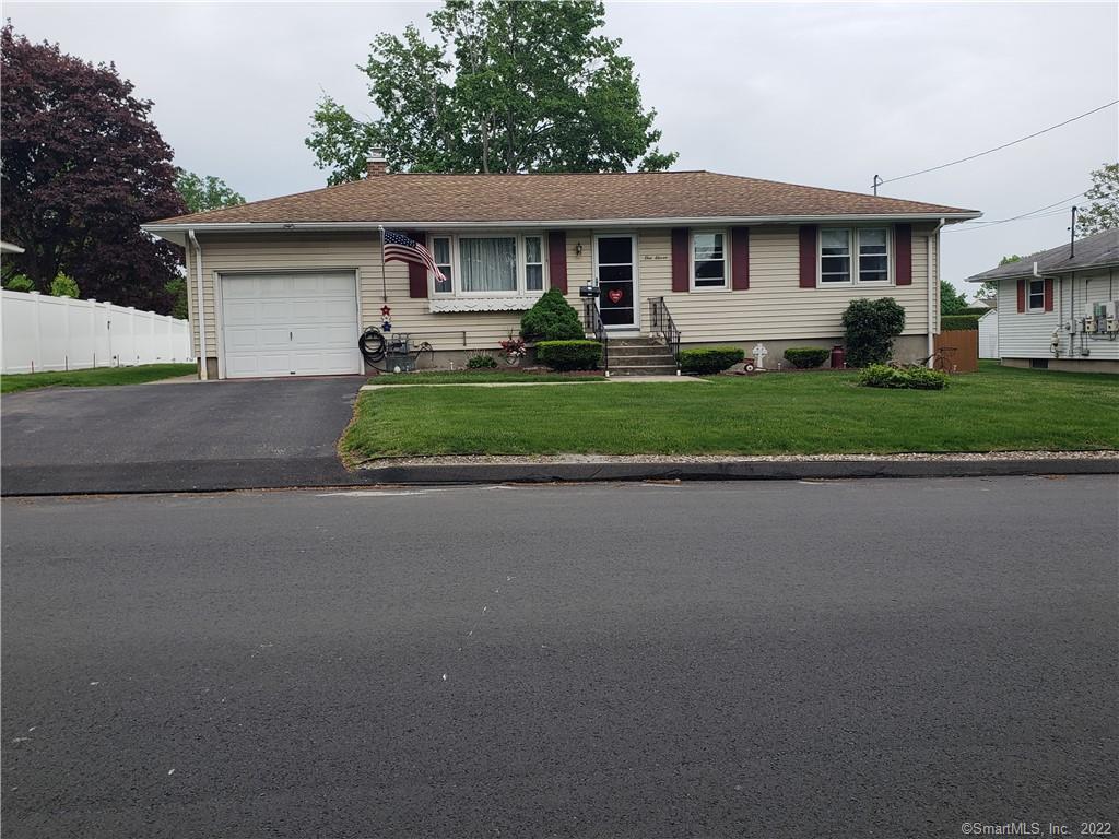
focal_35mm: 26
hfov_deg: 67.3
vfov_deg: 53.1
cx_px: 560
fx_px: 840
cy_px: 420
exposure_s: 1/635
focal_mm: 4.3
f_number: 2.4
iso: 50
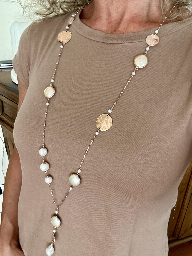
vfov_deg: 60.0
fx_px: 222
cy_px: 128
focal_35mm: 30
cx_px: 96
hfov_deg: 46.8
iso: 125
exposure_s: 1/60
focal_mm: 2.69
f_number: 1.9
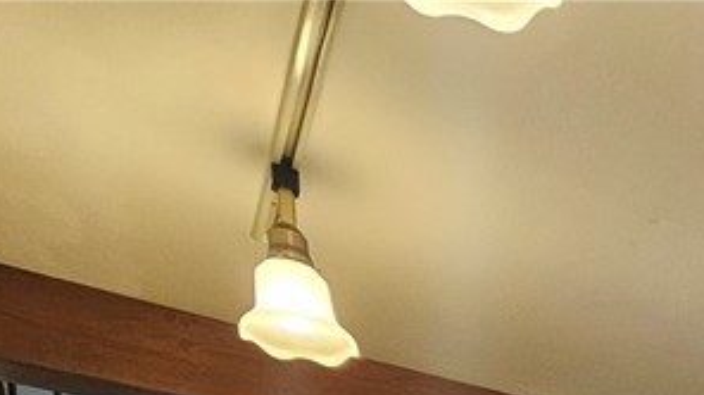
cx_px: 1089
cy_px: 911
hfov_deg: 27.1
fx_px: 914
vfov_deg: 15.5
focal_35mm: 49
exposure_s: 1/60
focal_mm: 2.2
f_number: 2.2
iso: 250
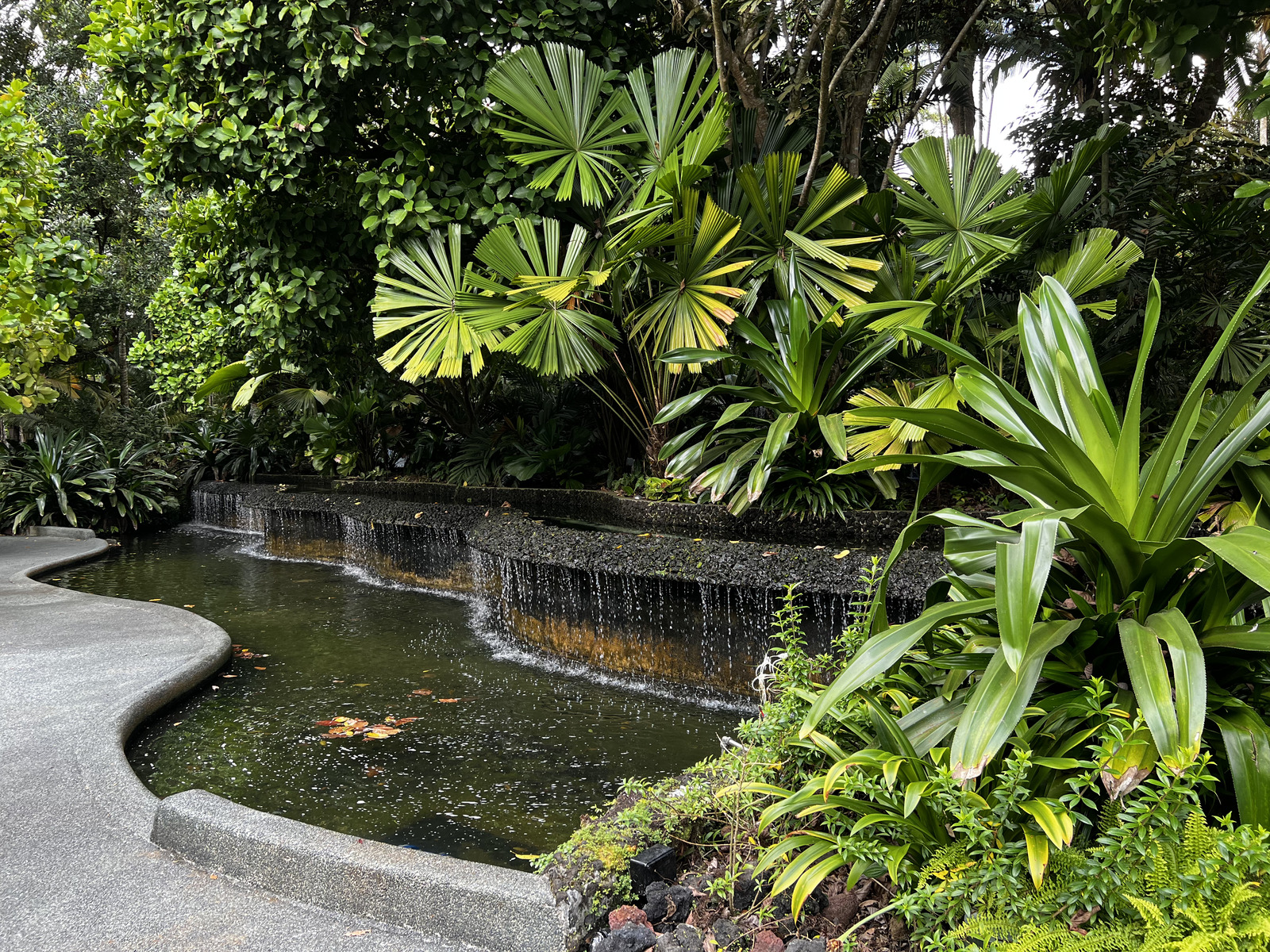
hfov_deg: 67.3
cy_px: 476
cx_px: 635
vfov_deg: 53.1
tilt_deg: -1.5
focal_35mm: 26
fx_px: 954
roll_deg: +0.5
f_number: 1.5
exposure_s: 1/162
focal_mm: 5.7
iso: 64
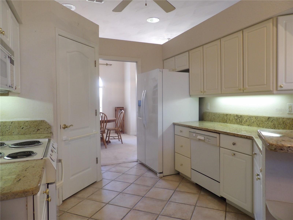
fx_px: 203
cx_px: 146
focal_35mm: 24
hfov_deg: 71.6
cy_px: 110
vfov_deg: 56.8
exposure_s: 1/33
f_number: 2.8
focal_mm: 4.3
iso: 196
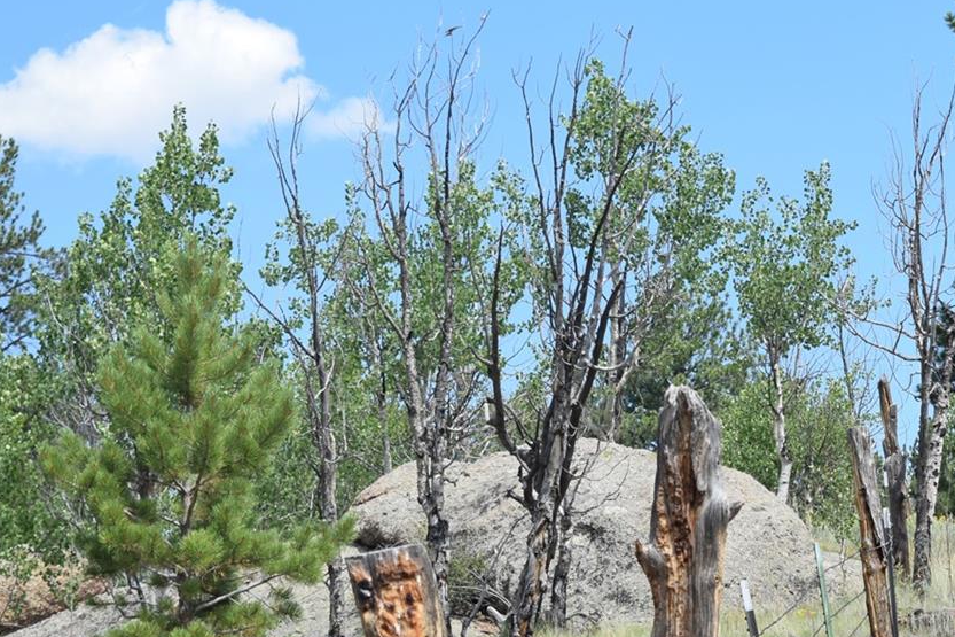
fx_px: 3819
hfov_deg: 14.1
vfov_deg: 9.5
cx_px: 838
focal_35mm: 144
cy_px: 526
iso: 200
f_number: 9
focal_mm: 50
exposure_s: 1/320
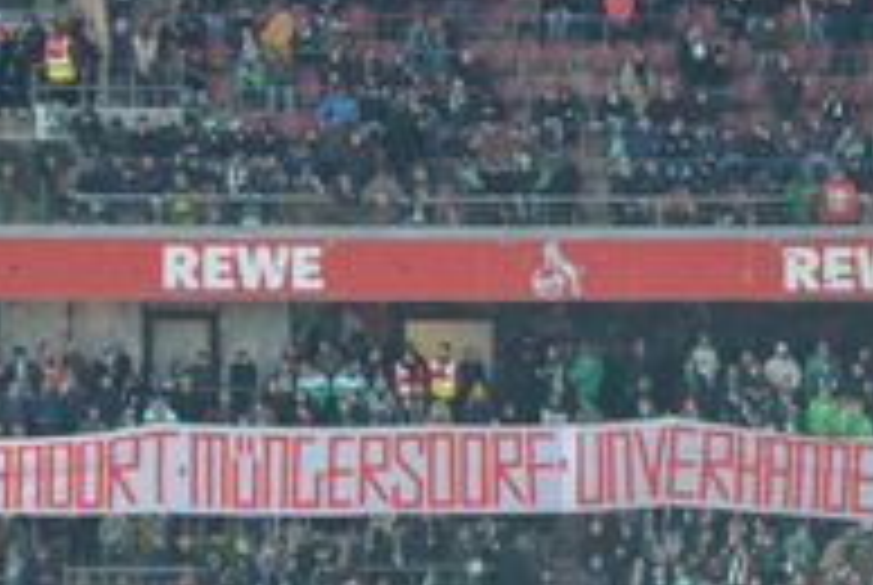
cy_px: 574
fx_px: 11183
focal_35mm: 460
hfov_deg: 4.5
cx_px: 630
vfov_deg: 3.0
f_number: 5.6
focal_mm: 105
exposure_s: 1/125
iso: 2000
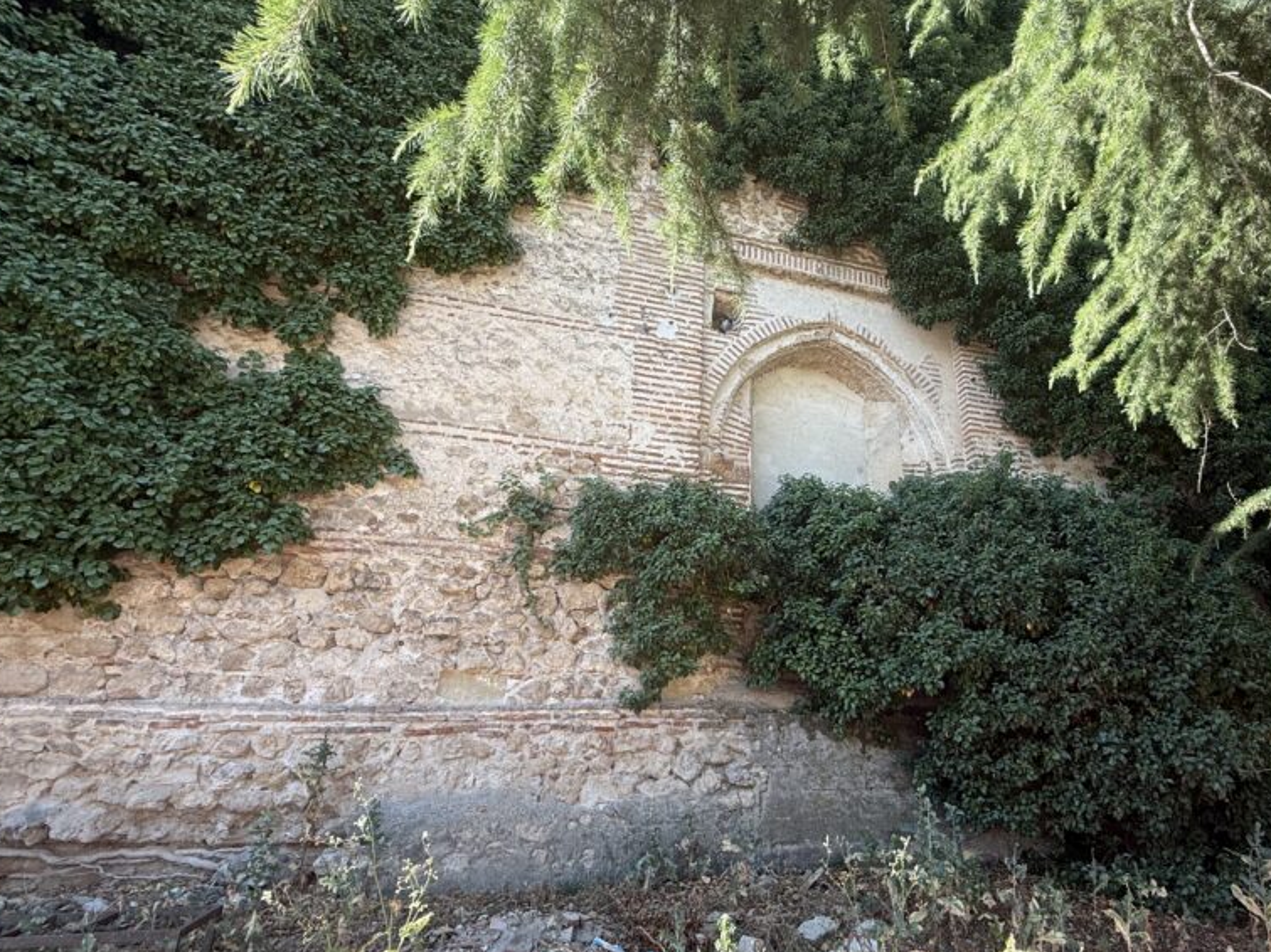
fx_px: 698
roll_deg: +0.0
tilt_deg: +21.1
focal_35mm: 19
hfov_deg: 83.7
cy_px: 508
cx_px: 756
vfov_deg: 68.6
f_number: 2.2
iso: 50
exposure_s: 1/210
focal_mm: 2.22
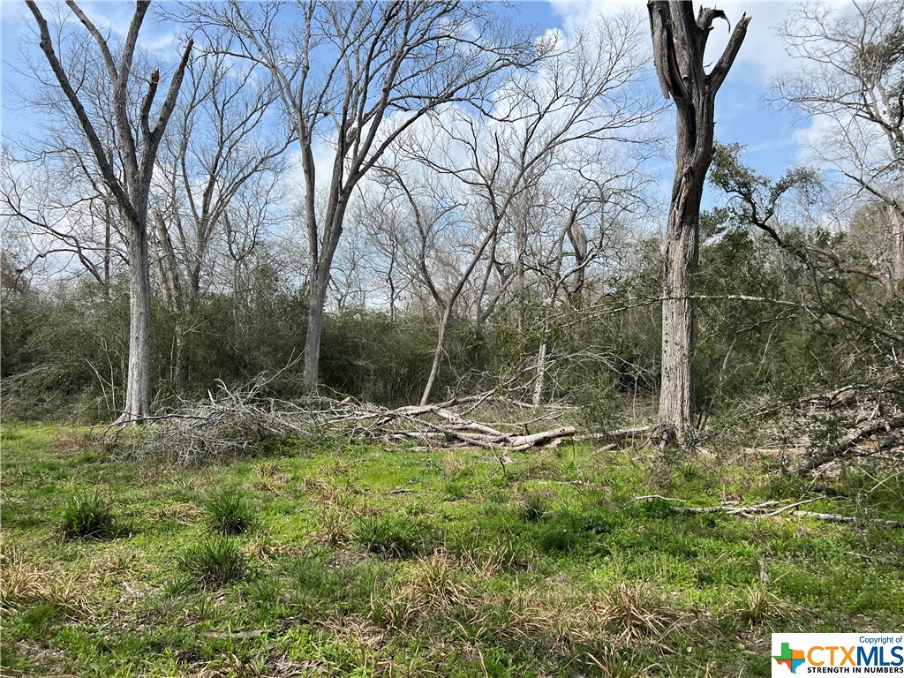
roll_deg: +1.8
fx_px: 679
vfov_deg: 53.1
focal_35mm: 26
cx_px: 452
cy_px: 339
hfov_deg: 67.3
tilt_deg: +2.9
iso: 50
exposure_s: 1/2841
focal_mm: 5.7
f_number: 1.5
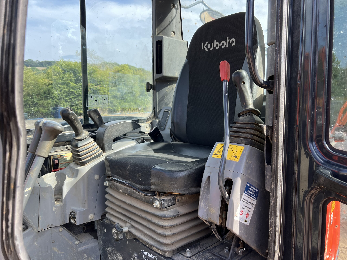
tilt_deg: -6.8
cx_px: 174
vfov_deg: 53.1
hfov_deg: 67.3
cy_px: 130
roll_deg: -0.5
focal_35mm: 26
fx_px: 261
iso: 50
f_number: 1.5
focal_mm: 5.7
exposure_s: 1/674
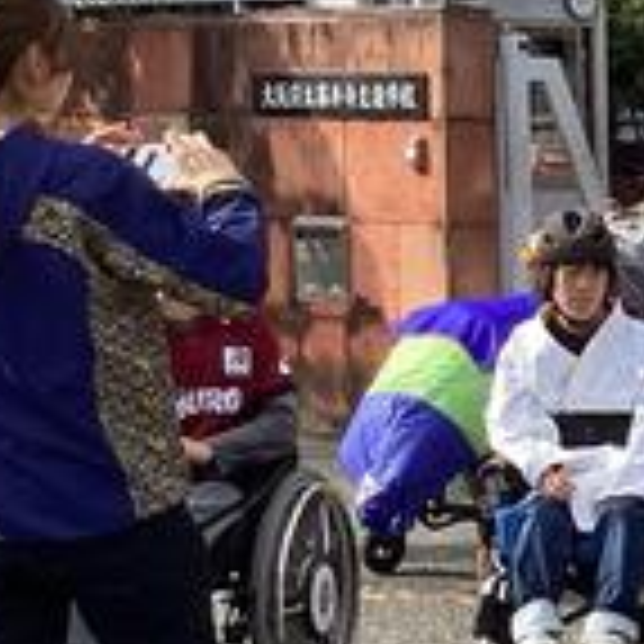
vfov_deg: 13.0
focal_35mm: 134
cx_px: 1293
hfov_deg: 11.7
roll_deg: -2.0
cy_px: 421
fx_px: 2820
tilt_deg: -7.7
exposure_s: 1/1131
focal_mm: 3.3
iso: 25
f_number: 2.4
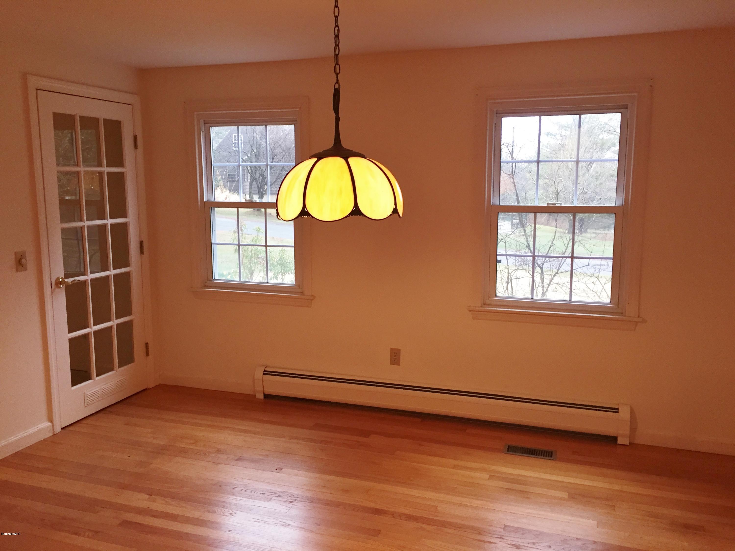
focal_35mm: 29
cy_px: 276
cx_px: 368
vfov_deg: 48.2
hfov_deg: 61.7
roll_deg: +0.1
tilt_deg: -8.3
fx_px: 616
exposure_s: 1/30
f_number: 2.2
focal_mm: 4.15
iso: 50
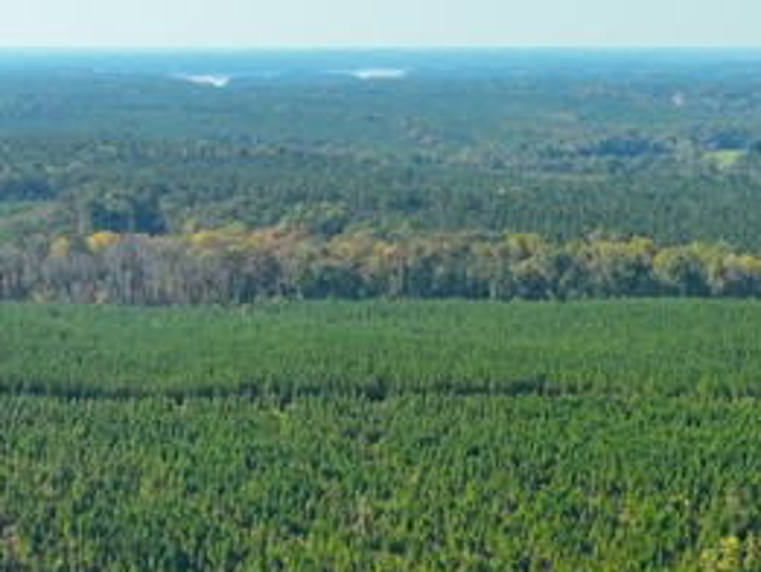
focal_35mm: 94
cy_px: 629
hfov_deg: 20.6
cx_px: 140
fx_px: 2067
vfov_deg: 15.3
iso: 200
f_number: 2.8
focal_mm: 12.29
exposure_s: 1/320
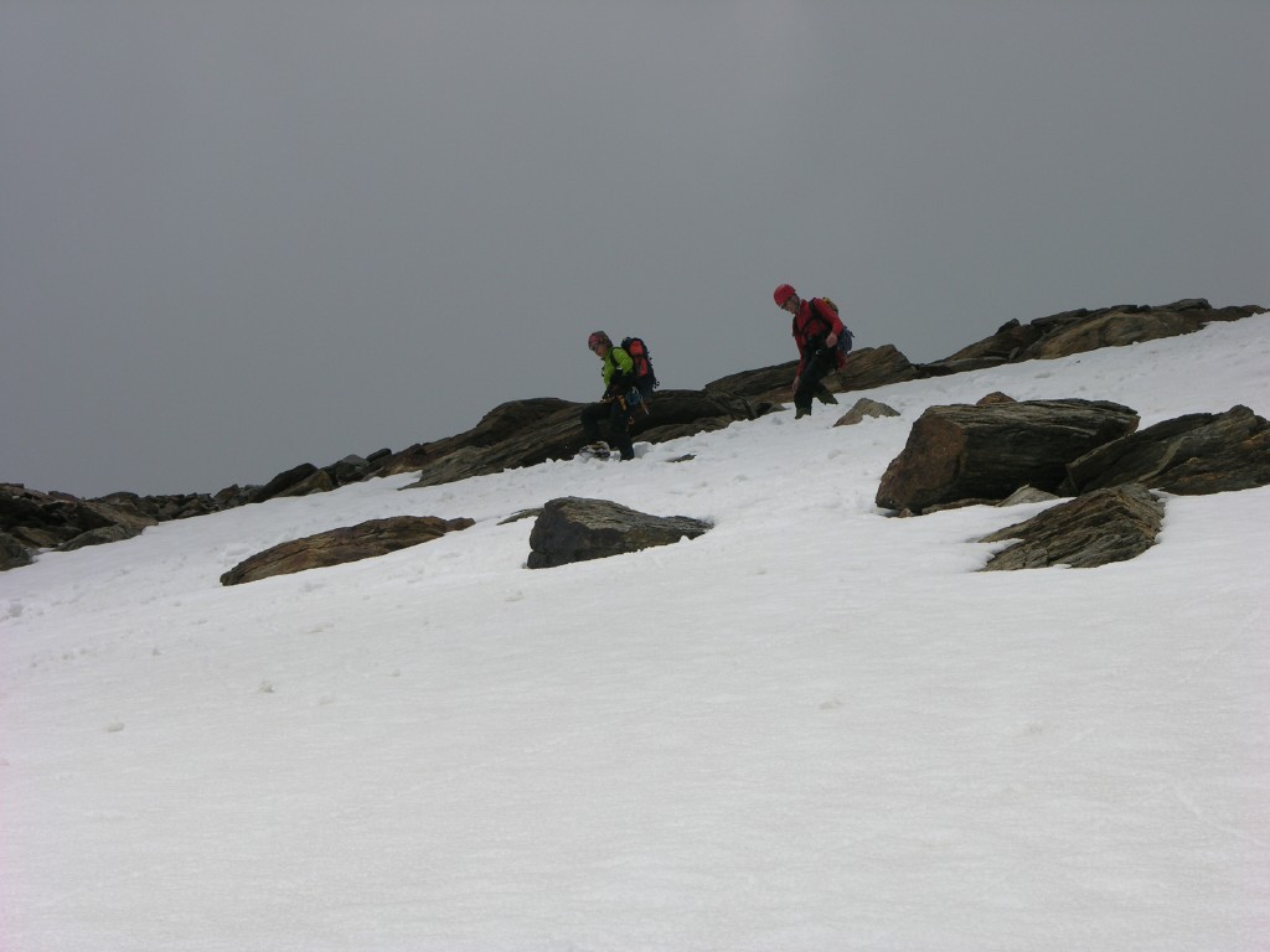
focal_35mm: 130
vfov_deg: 11.4
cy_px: 476
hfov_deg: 15.2
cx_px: 635
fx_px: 4769
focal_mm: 31.9
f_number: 7.6
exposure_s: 1/733
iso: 50
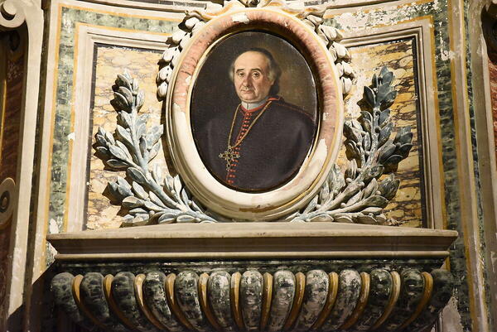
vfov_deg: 19.5
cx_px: 248
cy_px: 166
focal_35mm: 70
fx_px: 967
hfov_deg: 28.8
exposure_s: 1/60
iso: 12800
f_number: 4.8
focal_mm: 70
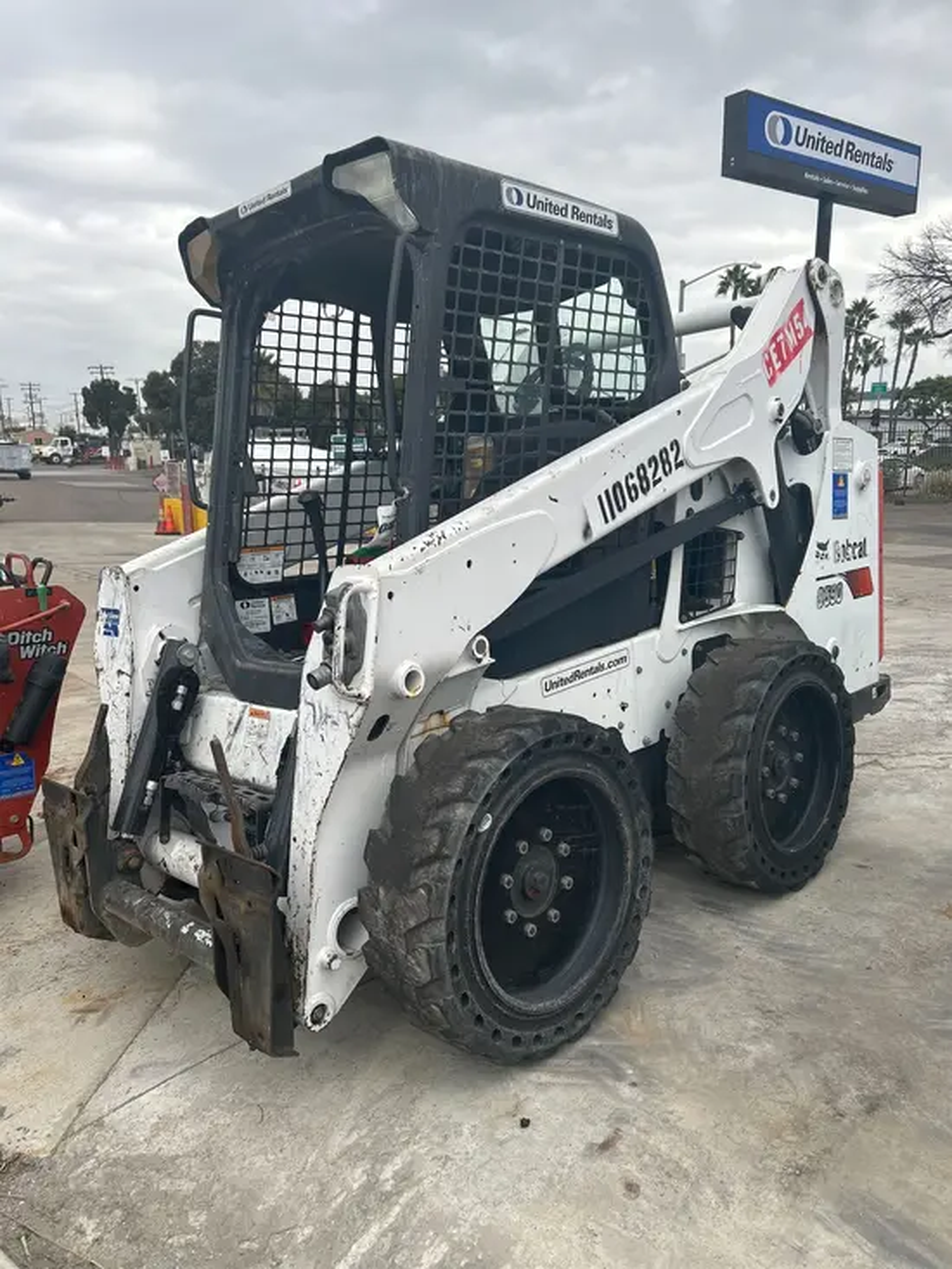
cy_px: 634
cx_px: 476
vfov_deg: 67.3
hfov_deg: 53.1
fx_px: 953
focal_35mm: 26
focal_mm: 5.7
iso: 50
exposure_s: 1/827
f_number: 1.5
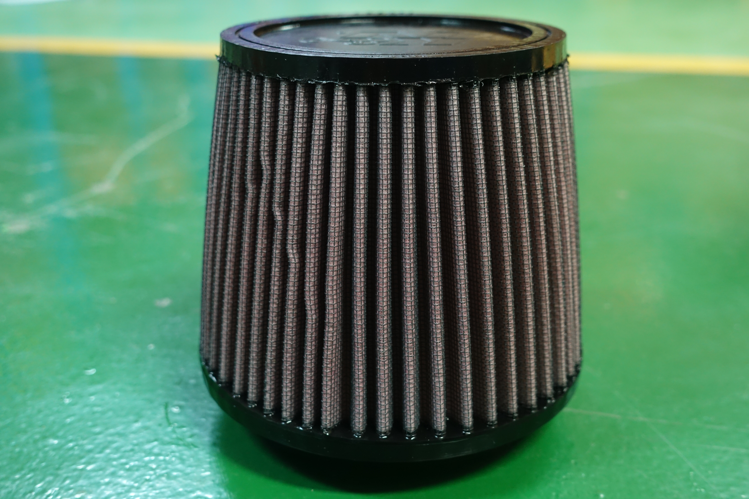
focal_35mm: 39
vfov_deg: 34.2
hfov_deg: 49.6
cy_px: 250
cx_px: 374
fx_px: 811
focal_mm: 14.3
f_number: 2.8
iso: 800
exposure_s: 1/13
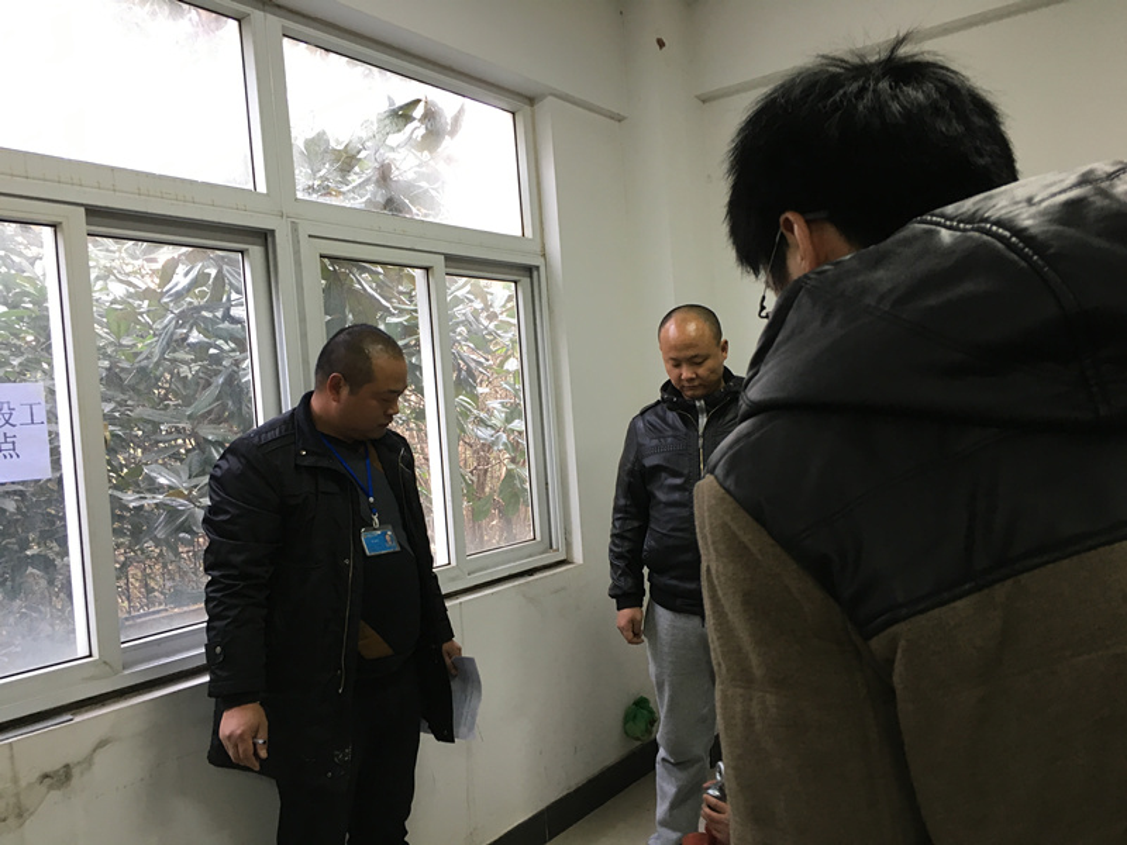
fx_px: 944
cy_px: 422
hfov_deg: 61.7
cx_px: 564
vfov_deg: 48.2
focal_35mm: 29
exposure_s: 1/33
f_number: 2.2
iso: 100
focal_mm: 4.15
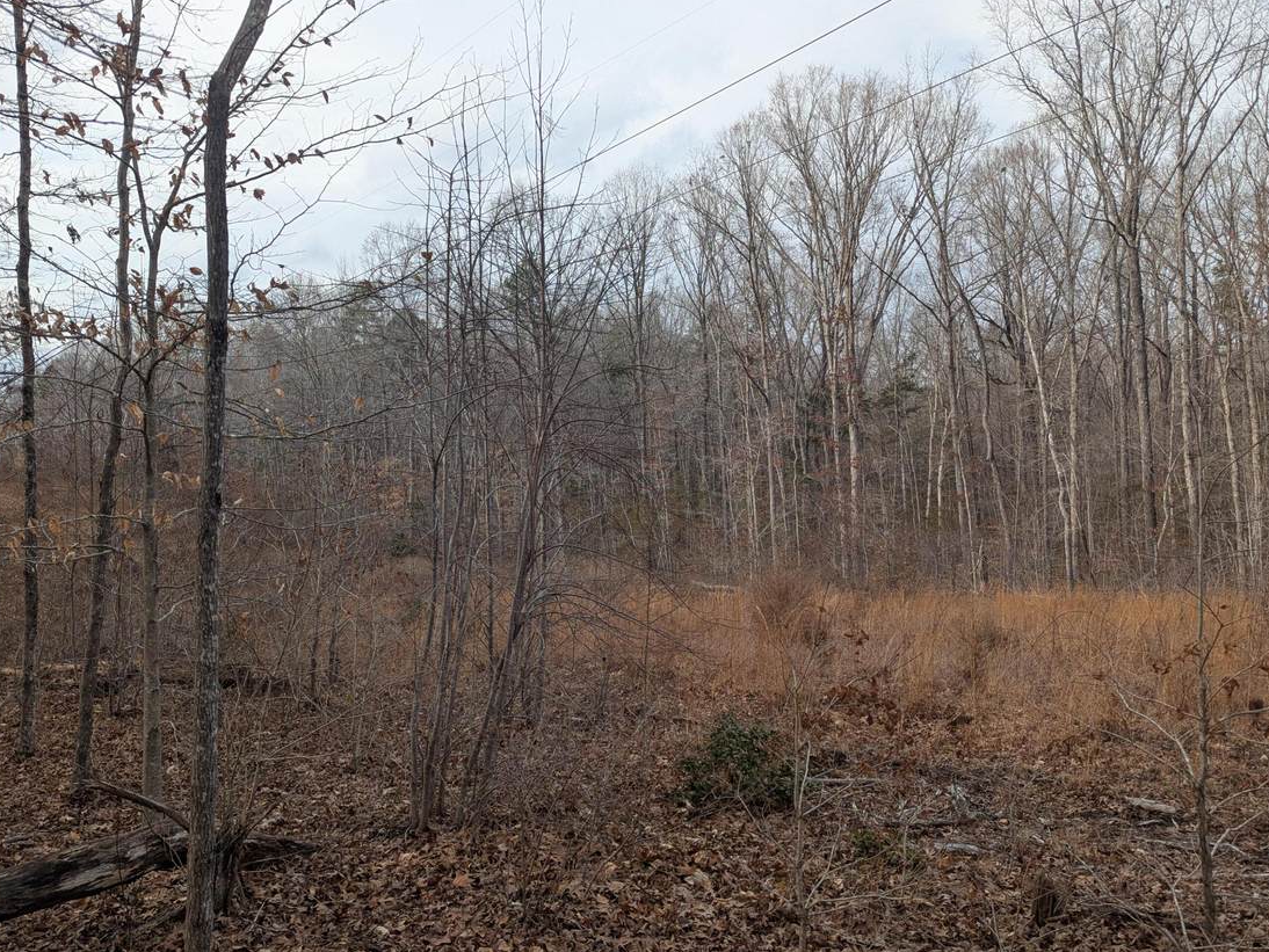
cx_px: 560
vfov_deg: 49.7
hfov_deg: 63.2
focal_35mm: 28
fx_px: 1027
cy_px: 453
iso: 49
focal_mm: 6.81
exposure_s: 1/1068
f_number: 1.85
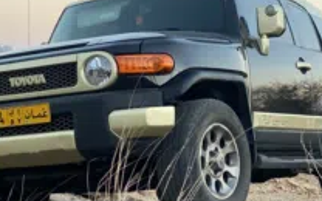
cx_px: 167
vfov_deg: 12.3
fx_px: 930
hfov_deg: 19.6
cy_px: 162
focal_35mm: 106
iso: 80
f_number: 2
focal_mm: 6
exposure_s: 1/122
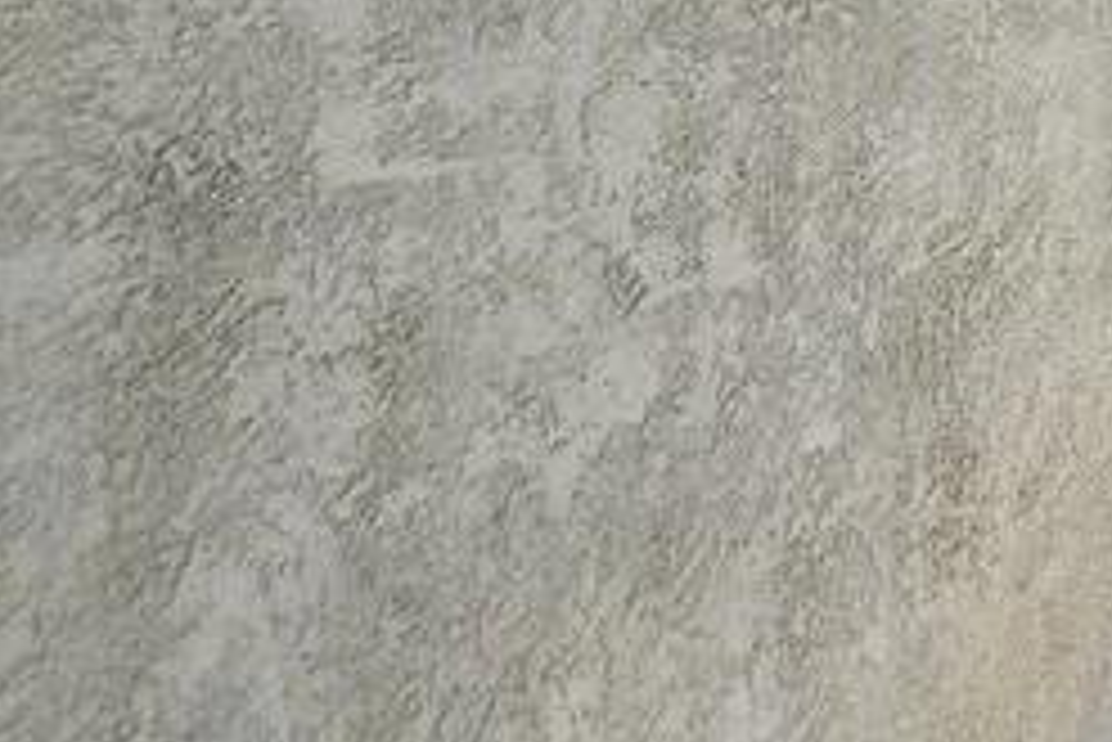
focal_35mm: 56
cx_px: 1796
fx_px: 1731
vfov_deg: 22.6
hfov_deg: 24.5
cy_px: -117
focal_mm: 1.74
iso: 32
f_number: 2.2
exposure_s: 1/279
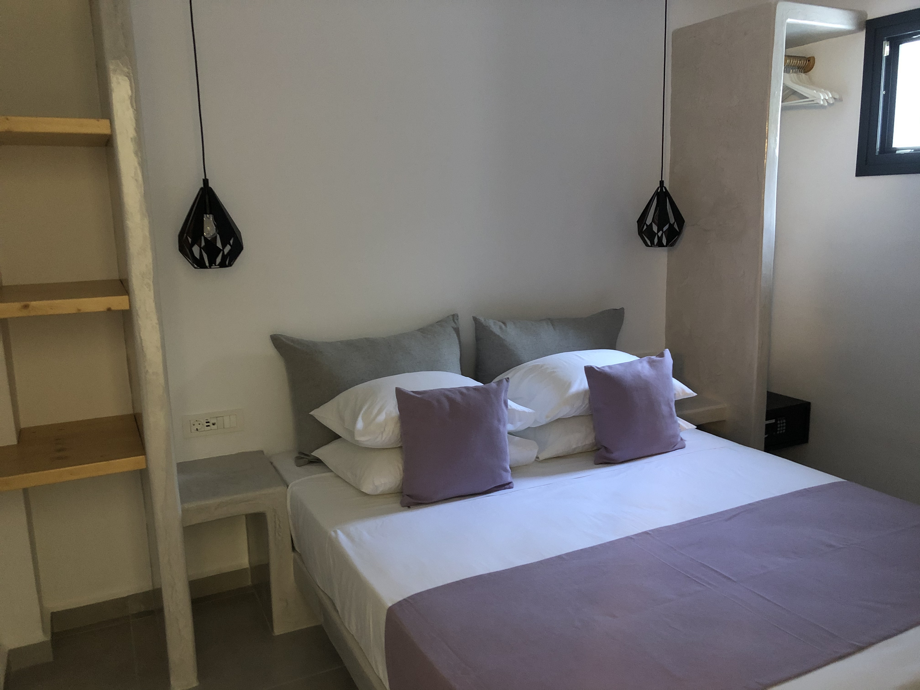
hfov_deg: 63.4
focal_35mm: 28
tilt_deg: -11.3
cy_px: 345
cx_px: 460
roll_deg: +1.7
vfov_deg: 49.7
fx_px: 744
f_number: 1.8
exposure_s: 1/4
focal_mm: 4
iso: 100
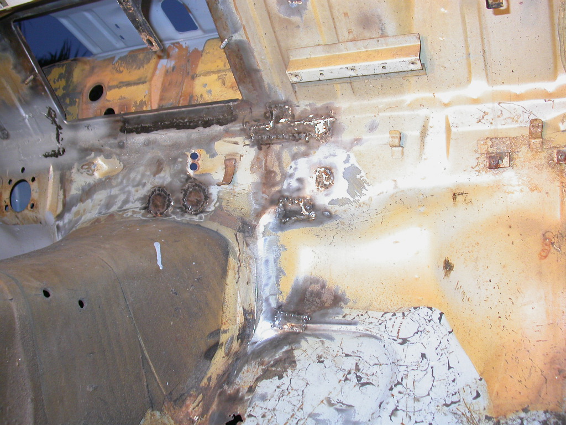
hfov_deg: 49.0
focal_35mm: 38
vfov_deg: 37.7
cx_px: 283
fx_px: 621
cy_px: 212
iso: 100
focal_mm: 7.85
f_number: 2.6
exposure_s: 1/30
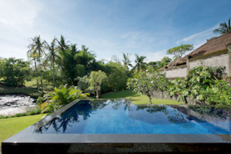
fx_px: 96
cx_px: 108
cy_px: 80
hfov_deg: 100.3
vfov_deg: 77.3
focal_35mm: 15
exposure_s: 1/200
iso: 100
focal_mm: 14
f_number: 8
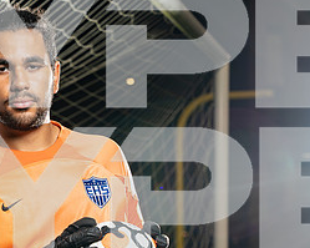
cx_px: 86
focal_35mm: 153
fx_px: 1403
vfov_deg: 10.1
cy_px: 194
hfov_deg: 12.6
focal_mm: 70
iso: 400
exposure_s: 1/125
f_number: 4
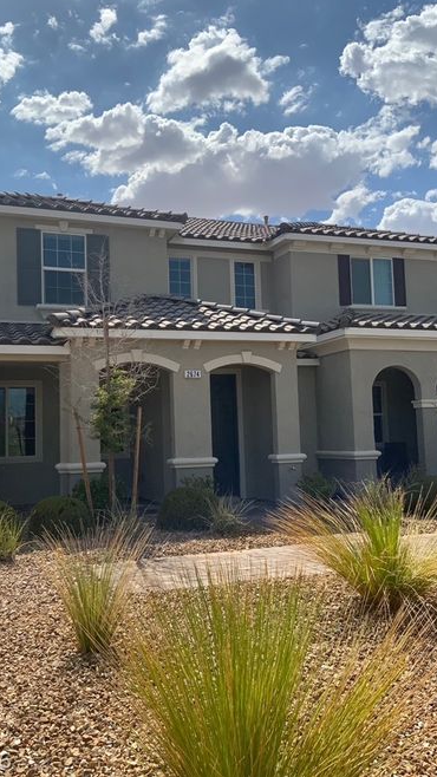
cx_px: 196
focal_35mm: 32
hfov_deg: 36.6
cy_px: 384
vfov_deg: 61.0
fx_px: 659
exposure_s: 1/3788
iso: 20
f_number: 1.8
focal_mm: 3
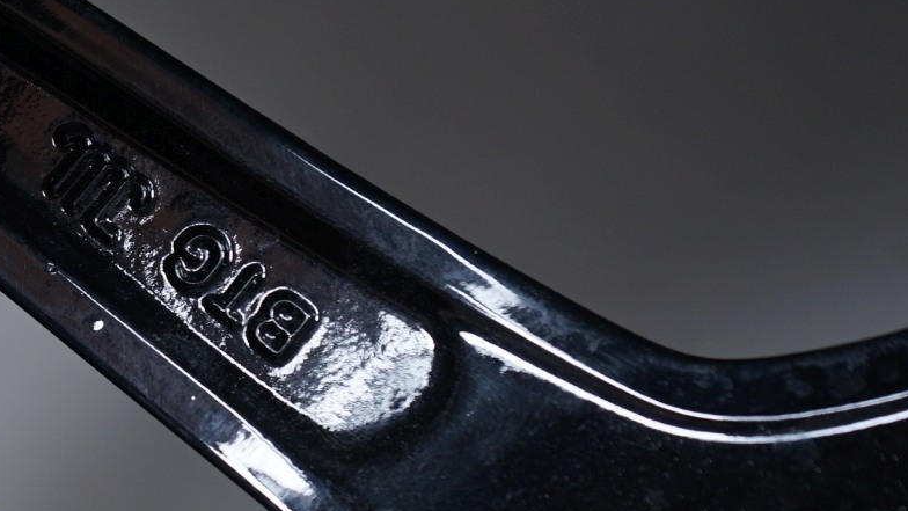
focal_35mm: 123
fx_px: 2961
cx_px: -161
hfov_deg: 16.7
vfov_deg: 9.8
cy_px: 513
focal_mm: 48
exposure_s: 1/125
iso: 250
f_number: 5.6
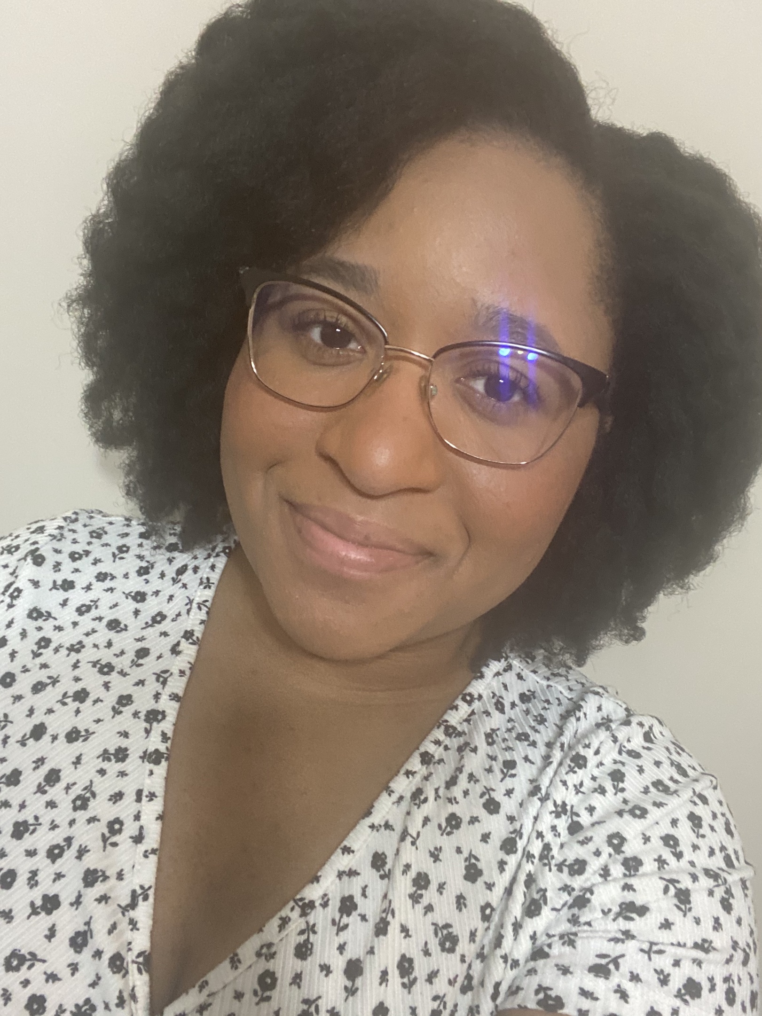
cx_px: 381
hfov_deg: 46.8
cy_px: 508
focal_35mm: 30
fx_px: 881
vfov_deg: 60.0
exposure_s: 1/60
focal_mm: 2.71
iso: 400
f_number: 2.2
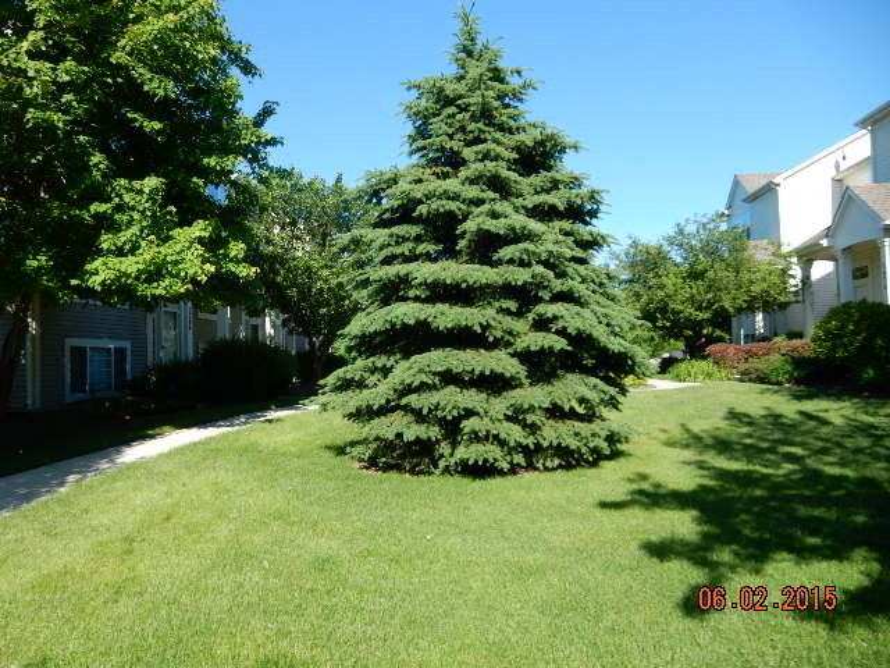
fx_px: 643
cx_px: 445
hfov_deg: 69.4
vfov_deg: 54.9
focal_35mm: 25
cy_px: 334
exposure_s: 1/640
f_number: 3.7
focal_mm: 4.5
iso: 125
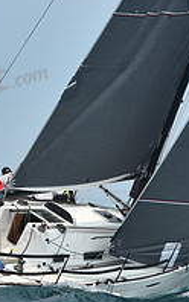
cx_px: 128
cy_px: 153
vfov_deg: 10.0
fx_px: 1720
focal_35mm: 209
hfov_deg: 6.3
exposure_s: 1/800
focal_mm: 70
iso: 250
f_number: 10
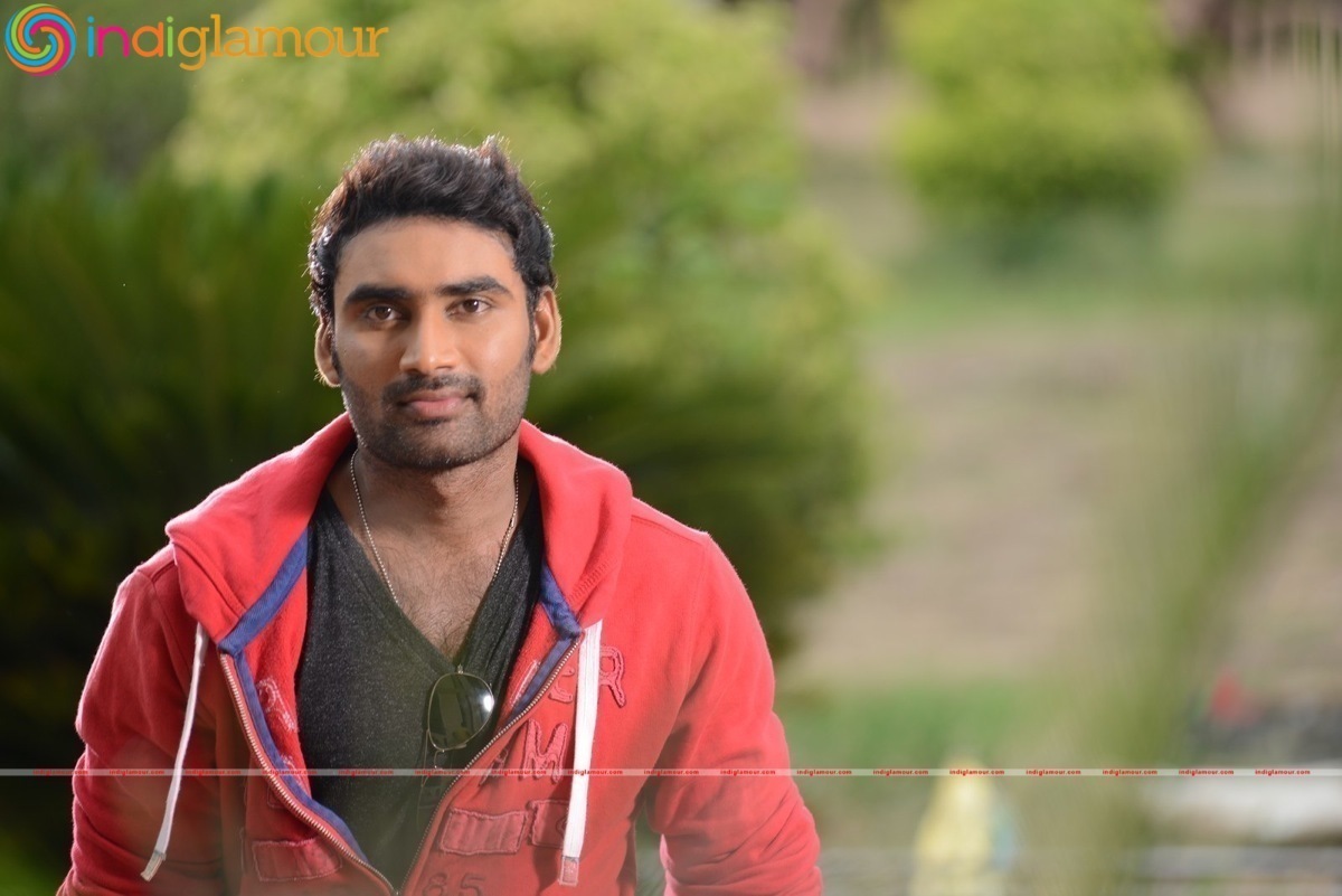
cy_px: 448
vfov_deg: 6.9
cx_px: 671
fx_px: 7458
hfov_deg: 10.3
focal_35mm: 200
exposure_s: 1/250
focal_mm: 200
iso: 200
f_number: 4.5
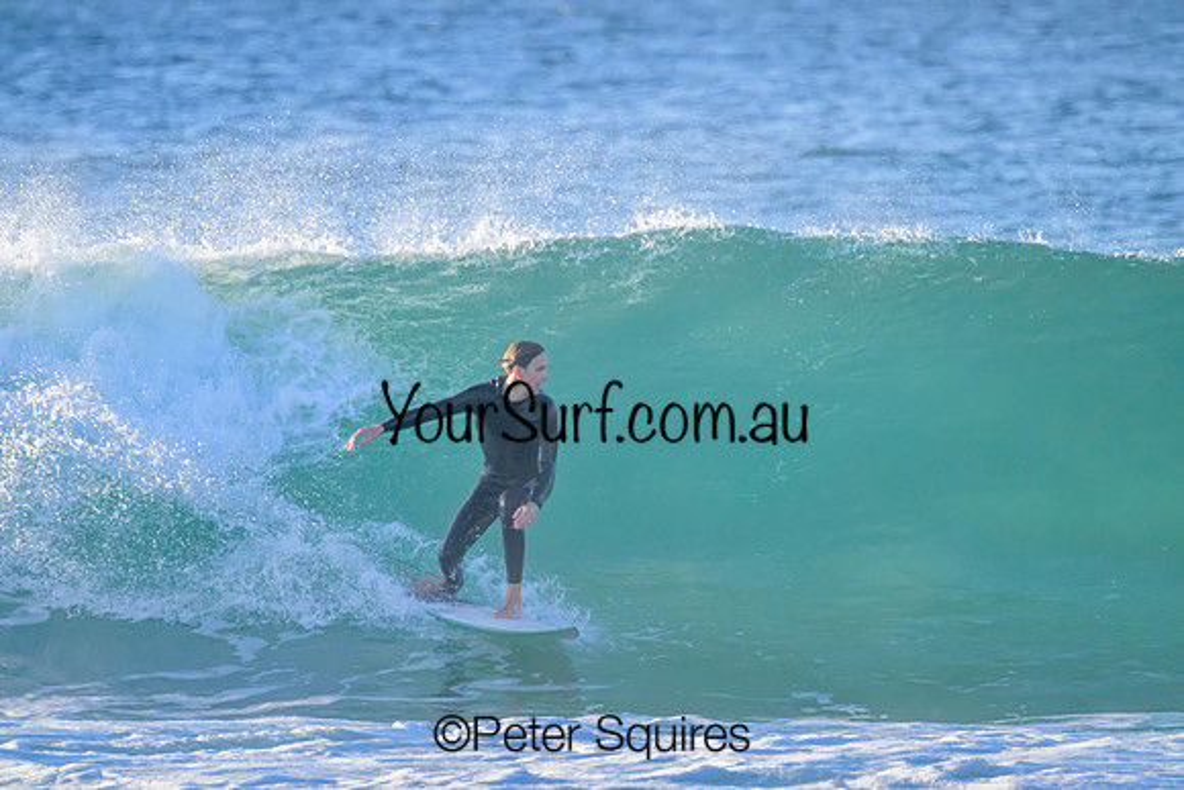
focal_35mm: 800
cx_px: 592
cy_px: 395
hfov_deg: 2.6
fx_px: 26316
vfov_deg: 1.7
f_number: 11
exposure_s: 1/2000
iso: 3600
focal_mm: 800
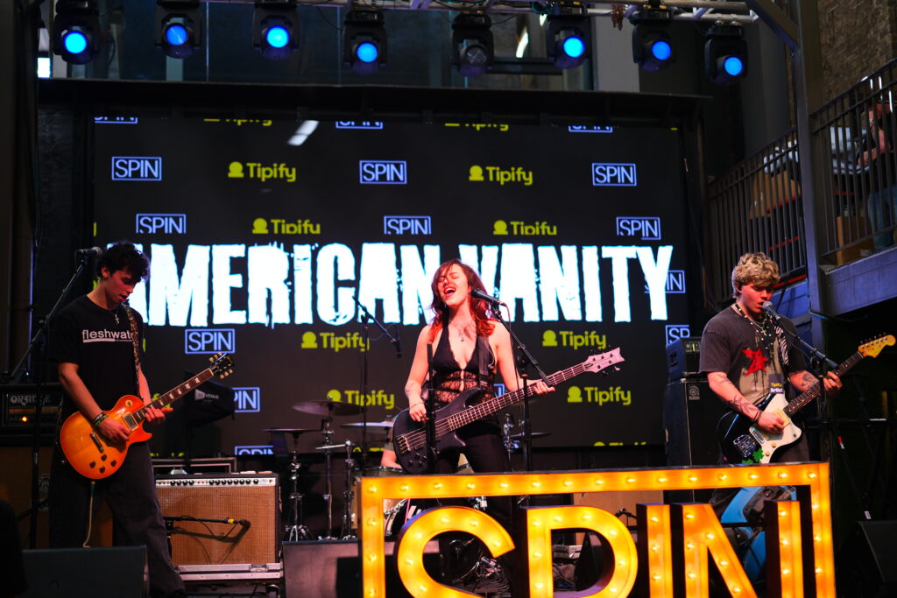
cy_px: 299
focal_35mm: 50
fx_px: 1246
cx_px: 448
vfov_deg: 27.0
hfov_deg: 39.6
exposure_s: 1/250
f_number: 1.4
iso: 500
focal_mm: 33
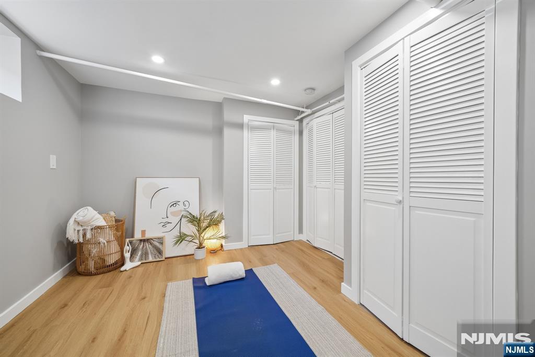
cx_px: 268
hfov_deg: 108.3
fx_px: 193
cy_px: 178
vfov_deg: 85.4
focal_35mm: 13
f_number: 10
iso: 160
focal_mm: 13
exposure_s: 1/4
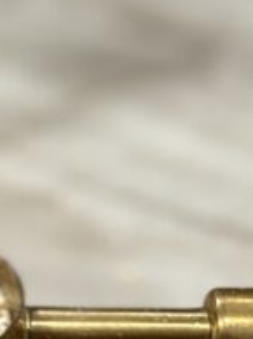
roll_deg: +0.5
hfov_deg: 5.6
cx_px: -400
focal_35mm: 254
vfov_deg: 7.8
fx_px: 2481
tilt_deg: -18.1
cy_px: 49
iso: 320
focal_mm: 6.76
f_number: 1.78
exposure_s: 1/40
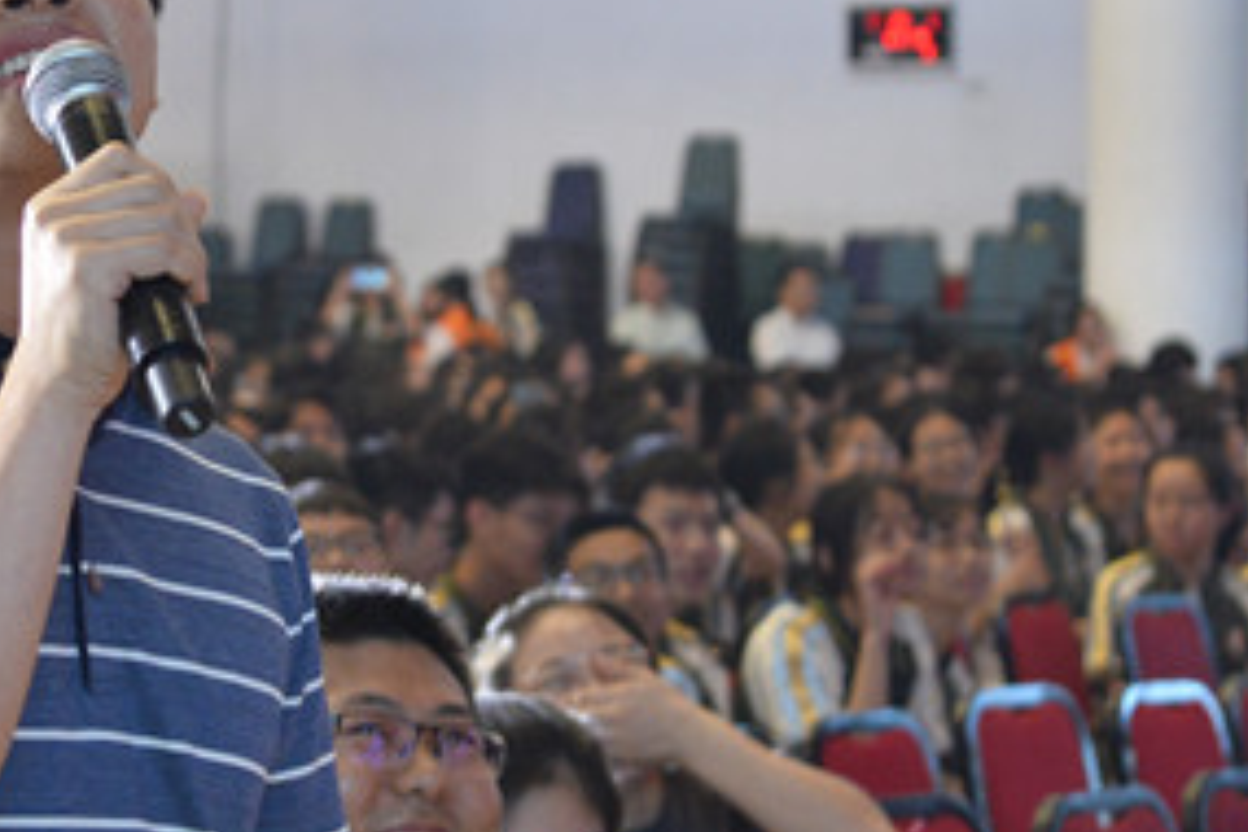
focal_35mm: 158
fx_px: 5477
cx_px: -79
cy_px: -171
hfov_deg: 12.8
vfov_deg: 8.6
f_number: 4.5
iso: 1250
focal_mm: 50
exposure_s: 1/60
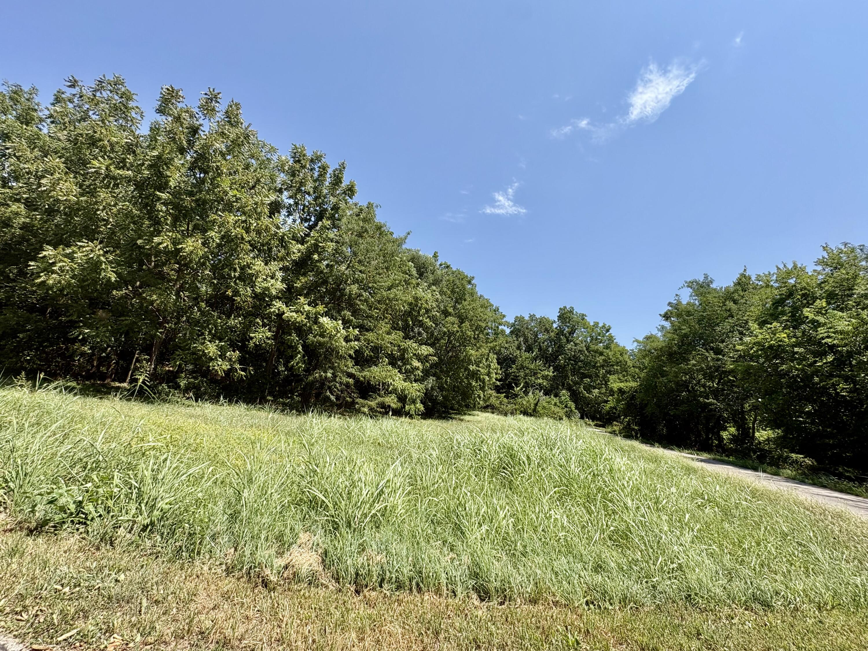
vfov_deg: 85.7
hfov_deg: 102.1
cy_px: 326
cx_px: 434
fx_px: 351
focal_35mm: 14
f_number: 2.2
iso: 50
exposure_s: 1/1217
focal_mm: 2.22
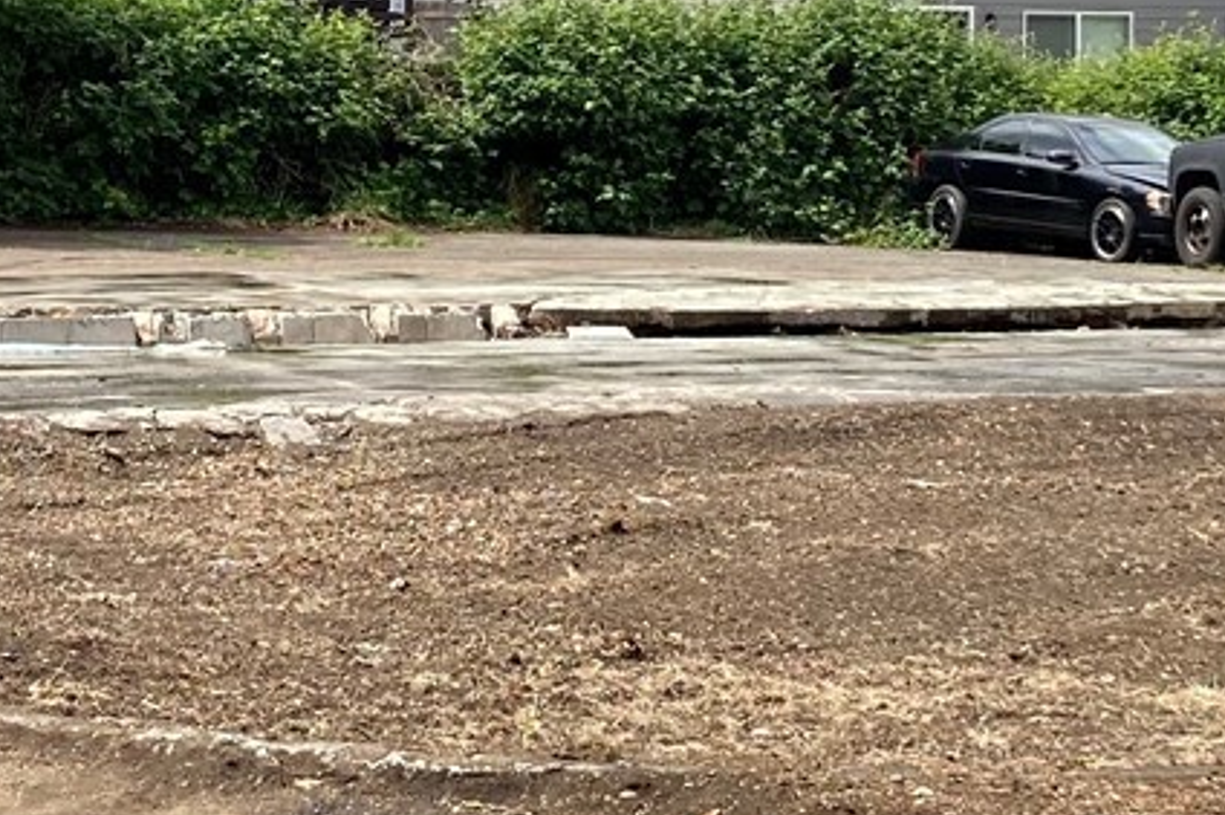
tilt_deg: -1.4
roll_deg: -0.9
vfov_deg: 12.4
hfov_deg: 18.6
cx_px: 592
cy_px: 142
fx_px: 3740
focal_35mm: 110
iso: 20
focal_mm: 3.99
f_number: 1.8
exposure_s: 1/1429
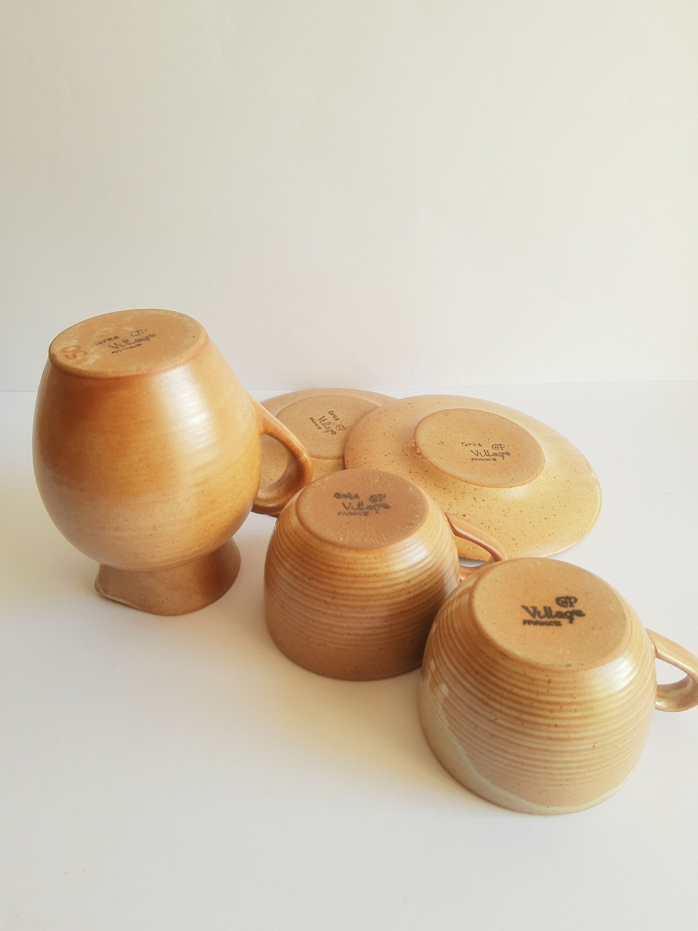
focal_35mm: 26
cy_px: 466
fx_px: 699
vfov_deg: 67.3
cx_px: 349
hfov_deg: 53.1
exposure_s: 1/100
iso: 45
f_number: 1.8
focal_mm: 3.95
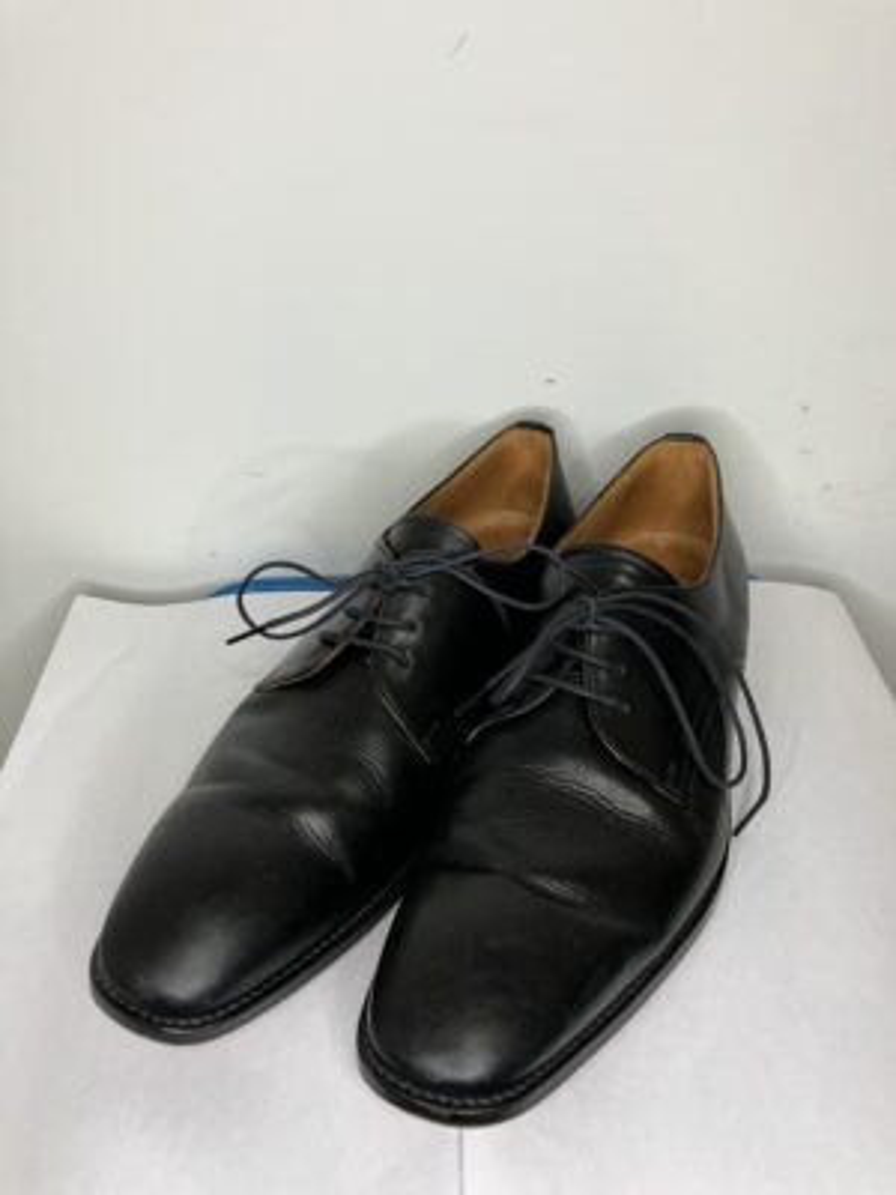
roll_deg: +3.3
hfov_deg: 49.7
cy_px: 598
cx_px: 448
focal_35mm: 28
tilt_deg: -38.4
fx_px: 966
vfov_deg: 63.4
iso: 50
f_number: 1.8
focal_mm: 3.99
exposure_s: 1/50
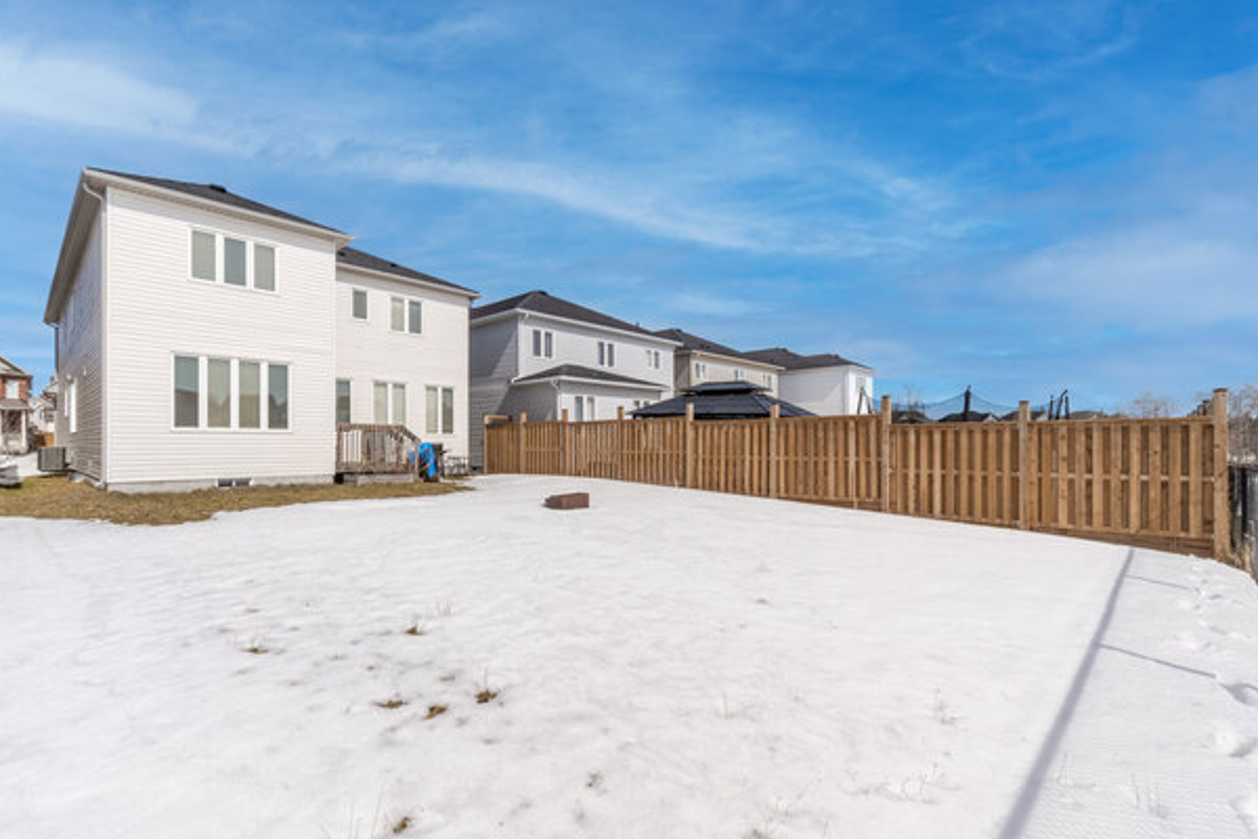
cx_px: 606
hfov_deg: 96.7
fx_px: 559
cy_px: 446
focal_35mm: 16
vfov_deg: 73.7
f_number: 22
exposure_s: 1/60
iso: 64
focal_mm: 10
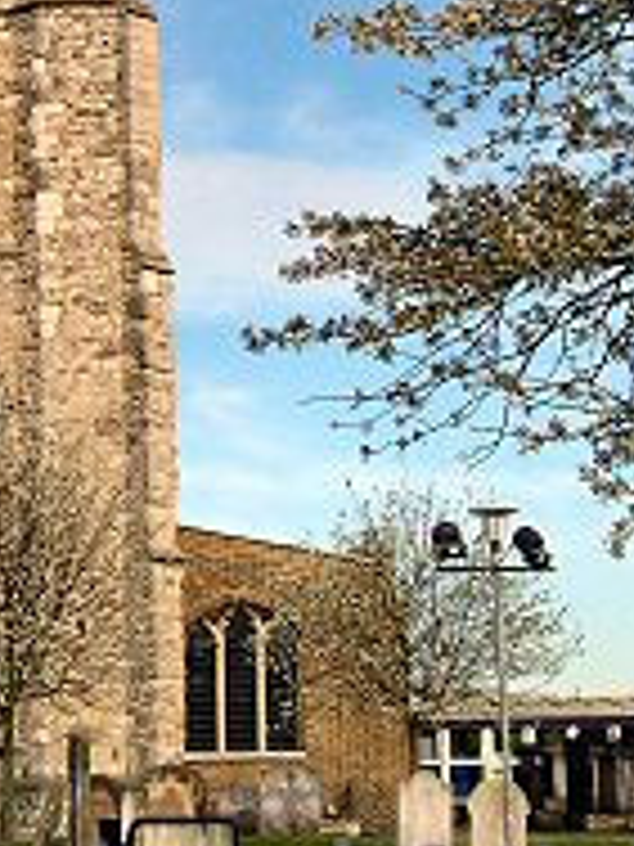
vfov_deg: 20.3
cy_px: -22
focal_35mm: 93
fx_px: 2271
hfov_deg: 15.6
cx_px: 20
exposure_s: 1/193
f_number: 7.6
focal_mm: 8
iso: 100
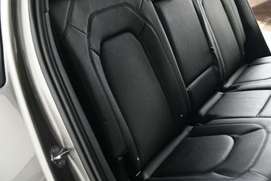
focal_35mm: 51
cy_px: 73
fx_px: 384
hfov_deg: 37.7
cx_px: 209
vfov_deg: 26.4
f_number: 3.5
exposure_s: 1/160
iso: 100
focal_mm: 18
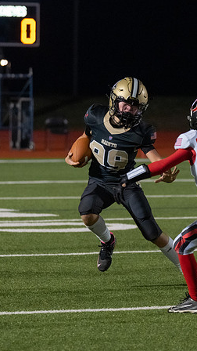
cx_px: 130
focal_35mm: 246
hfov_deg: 4.9
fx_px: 2284
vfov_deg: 8.8
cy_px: 173
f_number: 2.8
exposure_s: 1/1250
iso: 5000
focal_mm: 106
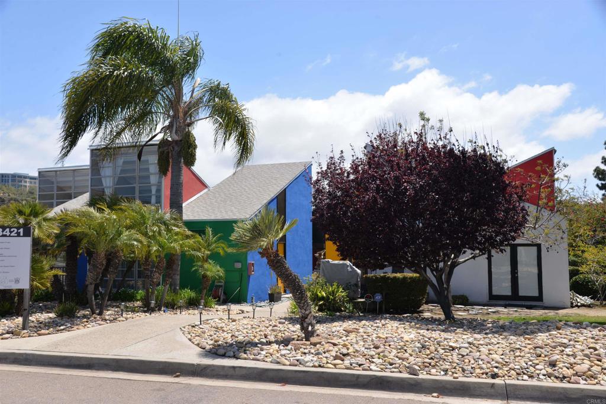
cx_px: 303
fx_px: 522
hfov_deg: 60.3
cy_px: 202
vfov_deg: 42.3
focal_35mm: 31
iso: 100
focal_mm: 31
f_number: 8
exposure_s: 1/200
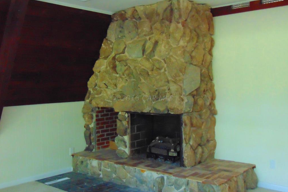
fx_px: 328
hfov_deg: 47.4
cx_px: 144
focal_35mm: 41
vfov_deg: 32.6
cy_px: 98
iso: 640
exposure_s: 1/20
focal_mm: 6.9
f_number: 3.3
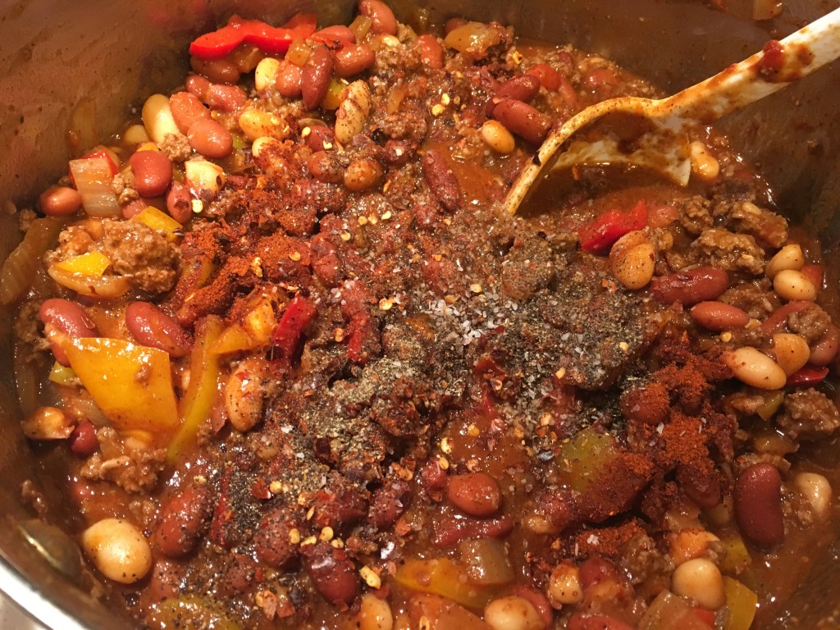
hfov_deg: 61.7
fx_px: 704
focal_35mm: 29
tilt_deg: -56.8
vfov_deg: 48.2
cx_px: 420
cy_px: 315
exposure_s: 1/30
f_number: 2.2
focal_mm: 4.15
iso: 200
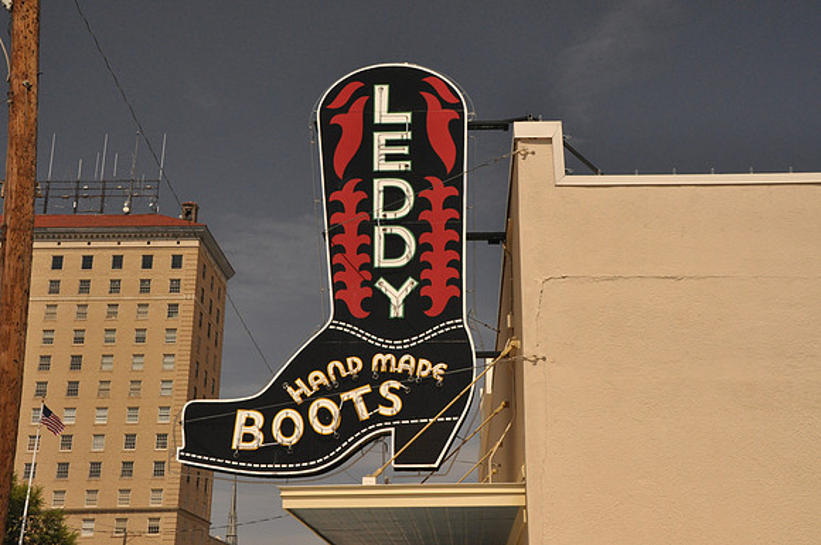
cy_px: 272
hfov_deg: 41.2
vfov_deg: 28.0
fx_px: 1093
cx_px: 410
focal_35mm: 48
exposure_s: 1/500
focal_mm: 32
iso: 800
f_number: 11
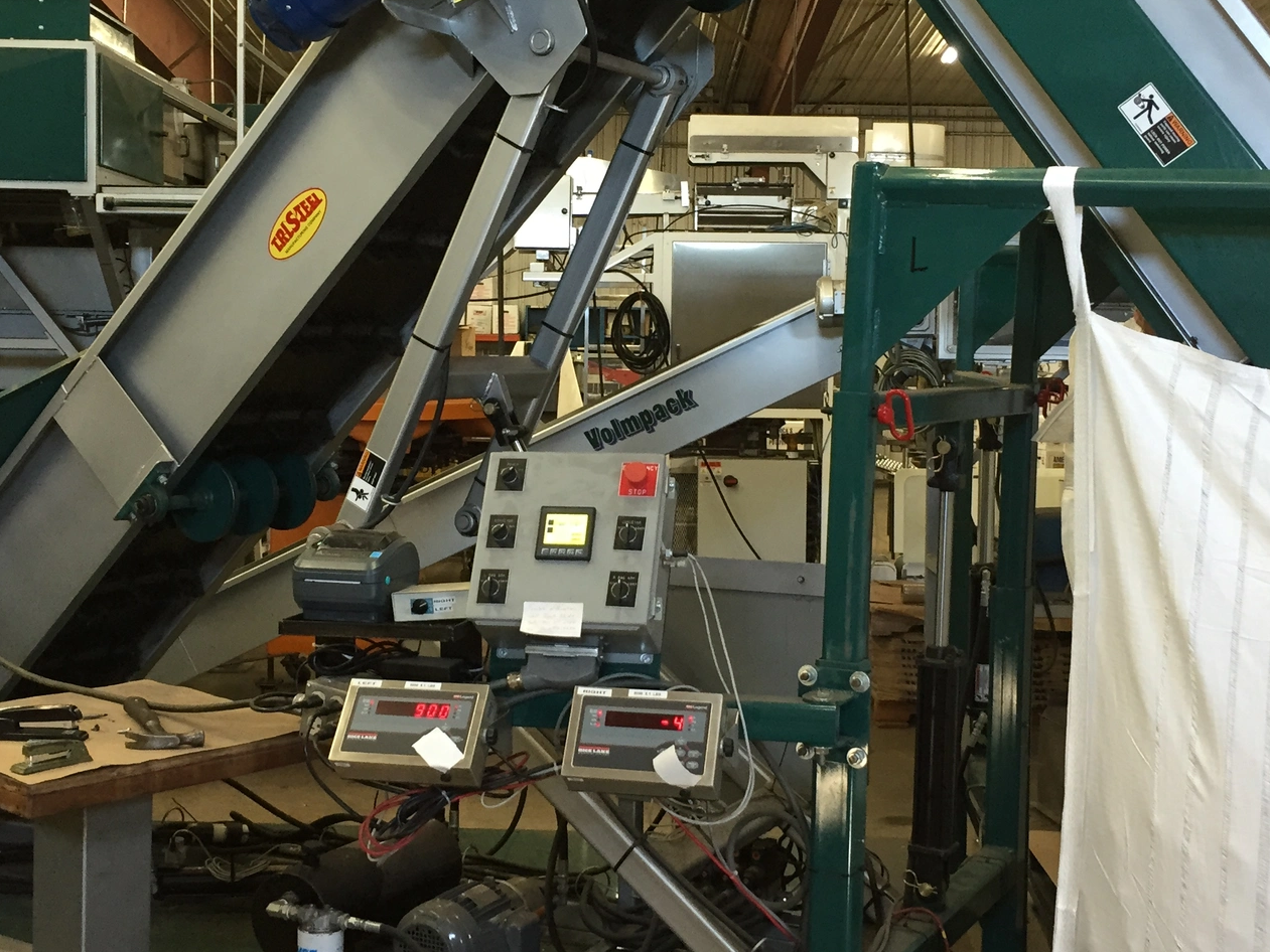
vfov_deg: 31.5
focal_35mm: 46
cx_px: 602
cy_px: 422
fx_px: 1688
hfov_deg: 41.2
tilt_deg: -2.4
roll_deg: -2.0
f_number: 2.2
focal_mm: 4.15
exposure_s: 1/30
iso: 125
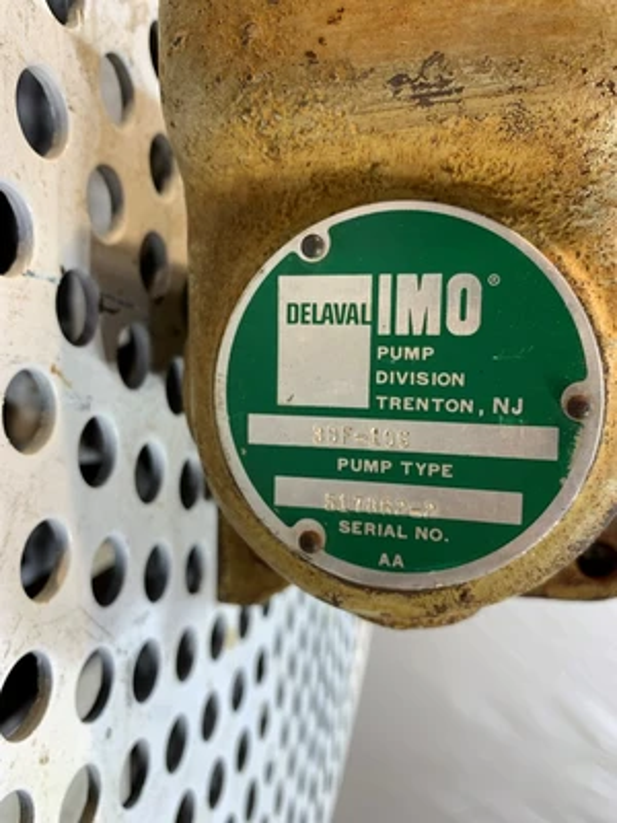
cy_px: 412
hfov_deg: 53.1
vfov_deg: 67.3
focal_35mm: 26
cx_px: 308
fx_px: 618
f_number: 1.8
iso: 64
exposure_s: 1/60
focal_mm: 4.25
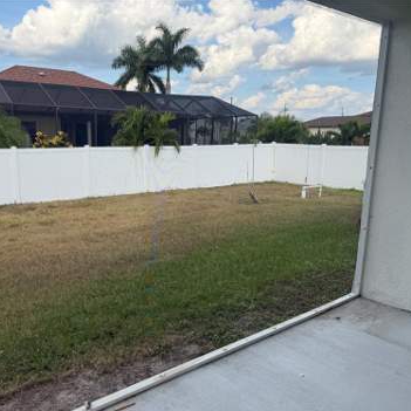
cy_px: 210
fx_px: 390
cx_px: 145
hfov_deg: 54.7
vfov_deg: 55.6
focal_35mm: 29
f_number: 1.78
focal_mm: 6.76
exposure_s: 1/1337
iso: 80
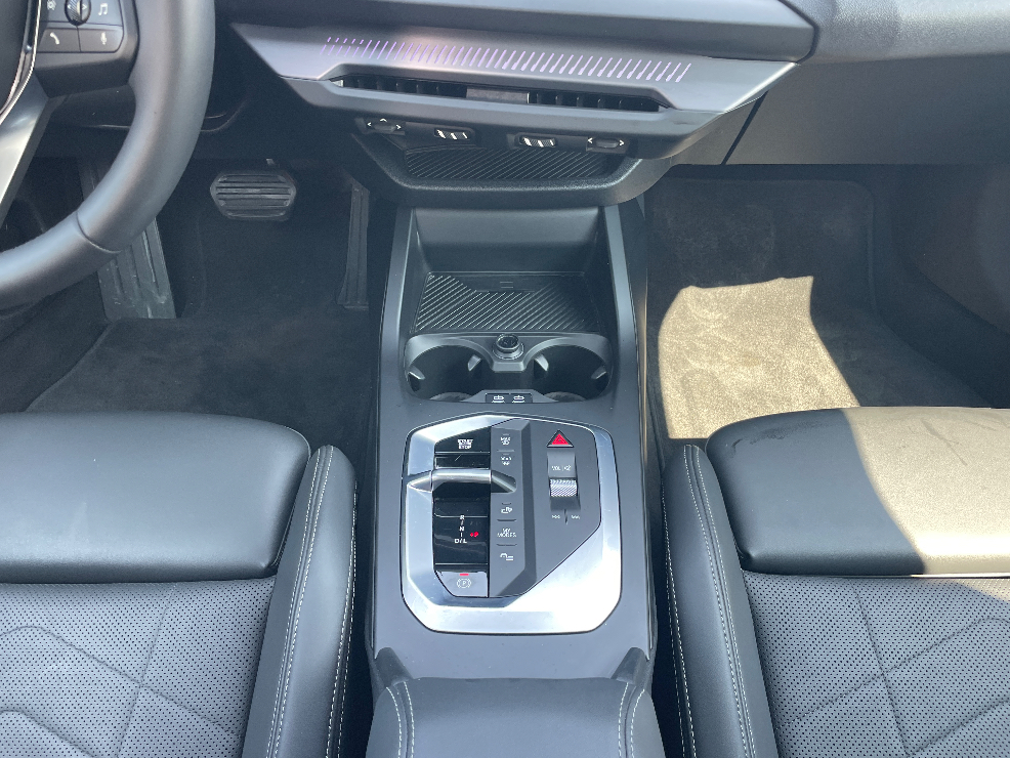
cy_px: 370
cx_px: 497
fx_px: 788
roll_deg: -0.1
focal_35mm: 27
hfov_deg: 65.3
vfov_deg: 51.4
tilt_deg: -43.4
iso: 100
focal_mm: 4.2
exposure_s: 1/121
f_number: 1.6
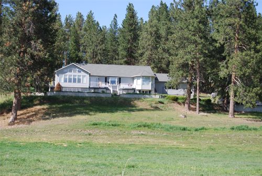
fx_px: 601
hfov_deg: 24.6
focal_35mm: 82
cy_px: 88
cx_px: 131
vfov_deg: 16.6
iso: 100
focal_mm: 55
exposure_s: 1/200
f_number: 7.1
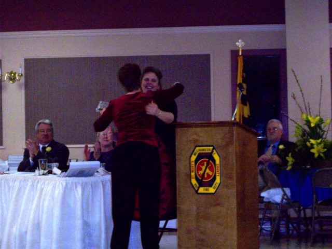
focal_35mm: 111
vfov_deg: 13.3
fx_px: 1065
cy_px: 124
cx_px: 166
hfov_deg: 17.7
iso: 200
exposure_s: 1/90.2
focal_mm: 18.6
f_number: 5.2
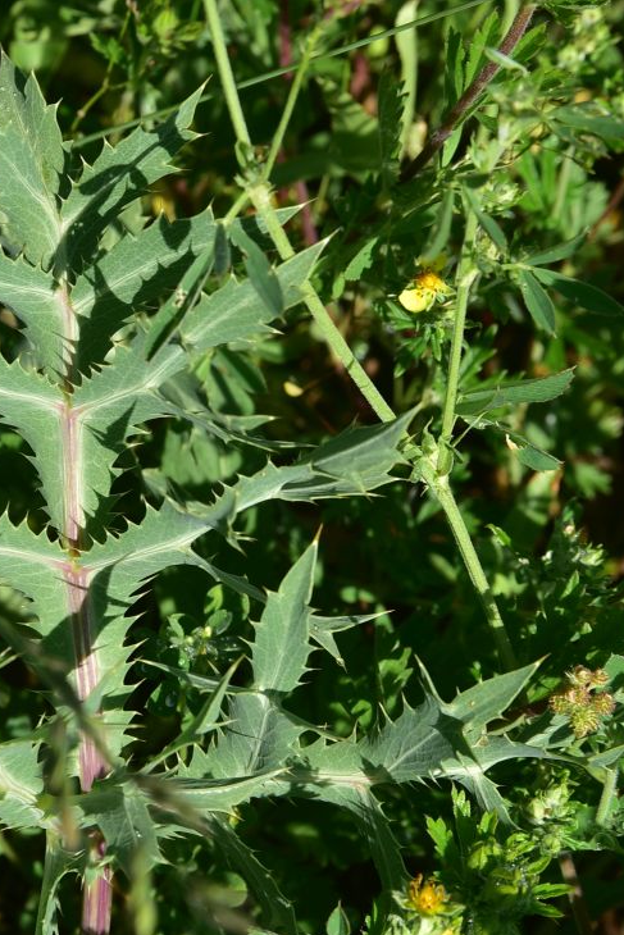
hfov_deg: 15.2
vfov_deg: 22.9
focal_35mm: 89
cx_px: 85
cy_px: 524
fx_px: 2313
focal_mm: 50
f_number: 14
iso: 160
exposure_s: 1/125
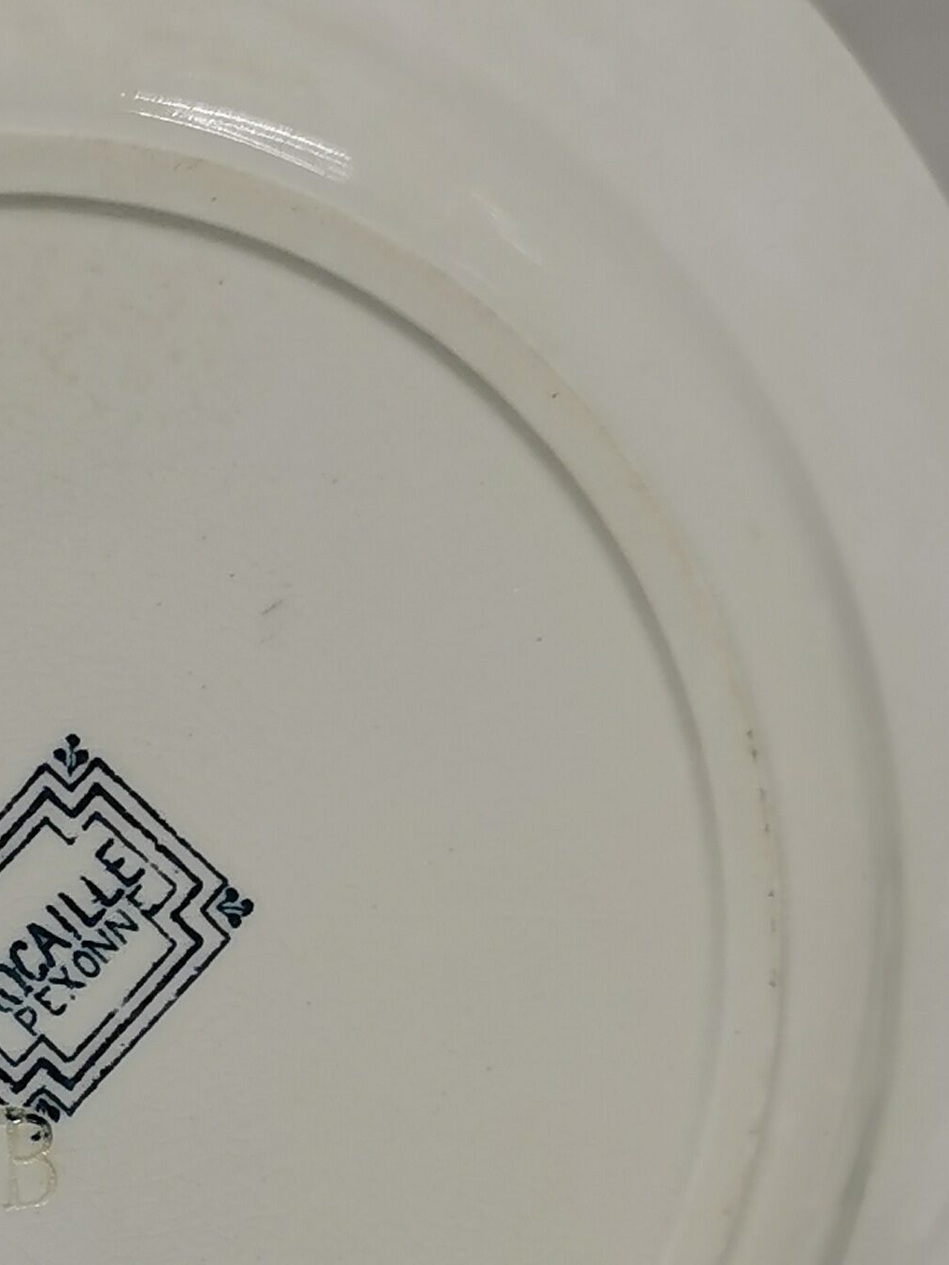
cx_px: -103
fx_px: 3839
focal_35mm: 105
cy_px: 936
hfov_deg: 13.8
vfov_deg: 18.6
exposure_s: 1/100
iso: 64
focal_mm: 5.58
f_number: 1.8
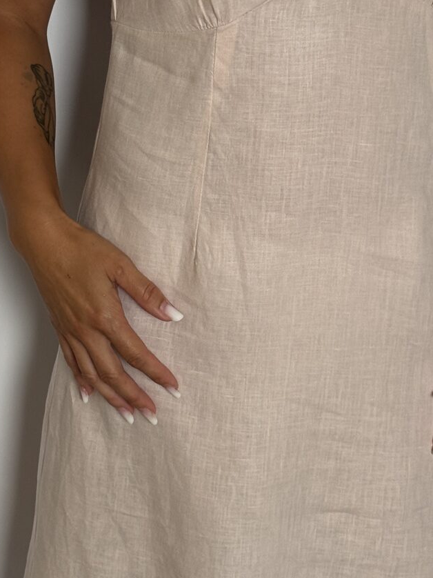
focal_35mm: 110
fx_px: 1836
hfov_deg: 13.4
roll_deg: -1.5
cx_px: 257
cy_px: 263
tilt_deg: -18.9
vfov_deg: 17.9
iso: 50
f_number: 1.78
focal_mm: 6.76
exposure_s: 1/121
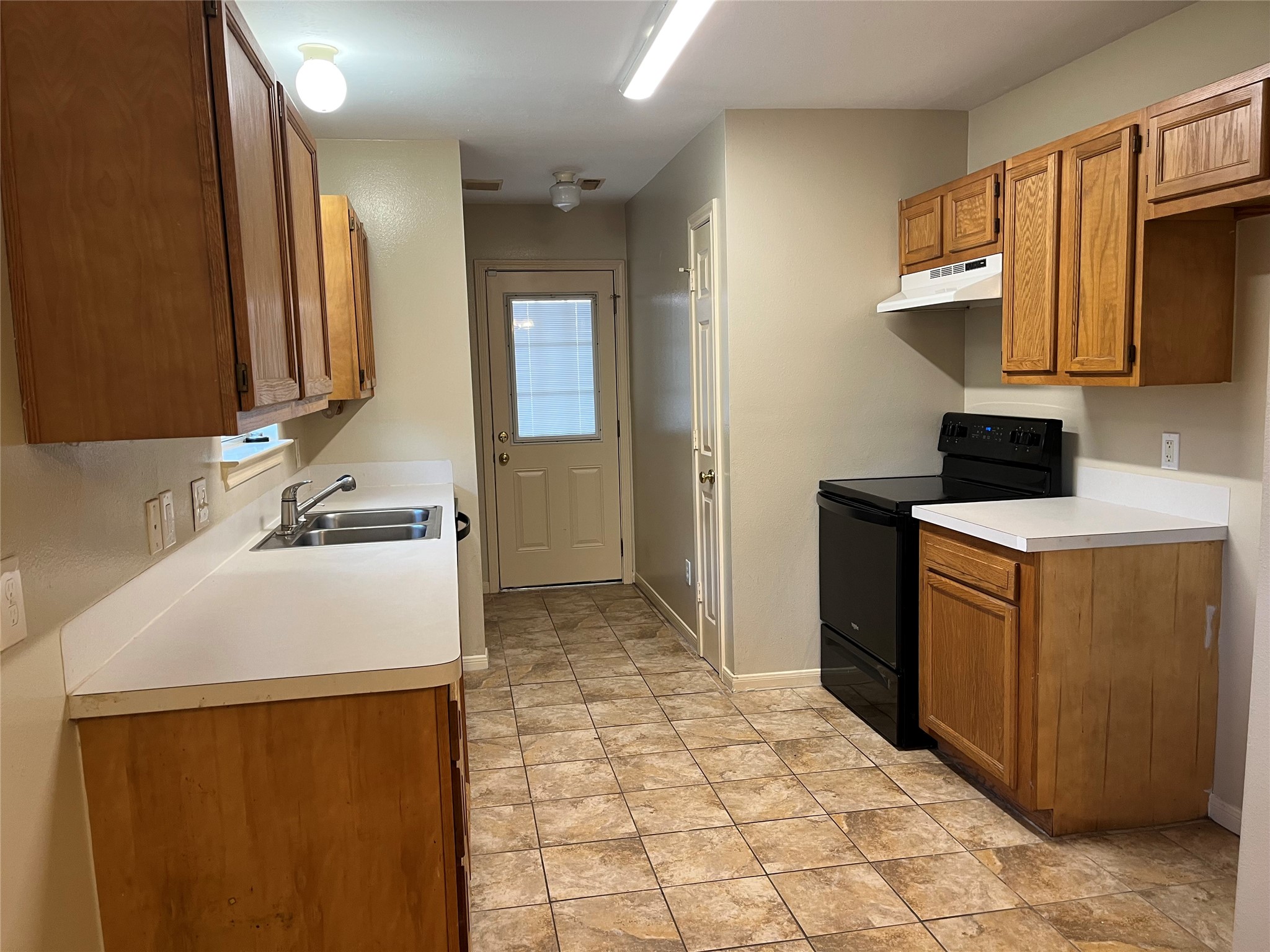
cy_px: 476
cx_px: 635
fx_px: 954
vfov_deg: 53.1
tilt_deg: -6.5
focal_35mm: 26
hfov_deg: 67.3
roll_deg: +2.4
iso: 100
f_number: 1.6
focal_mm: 5.1
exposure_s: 1/60
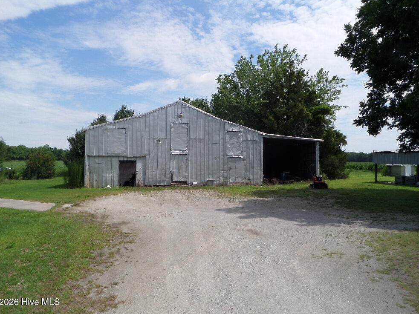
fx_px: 303
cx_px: 208
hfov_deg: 69.4
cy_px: 153
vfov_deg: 54.9
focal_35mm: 25
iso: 100
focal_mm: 4
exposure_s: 1/1000
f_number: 4.2
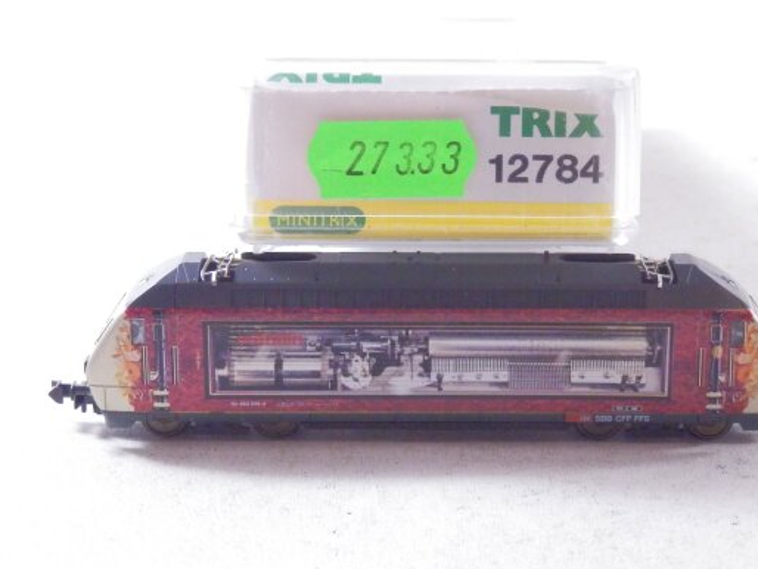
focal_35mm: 77
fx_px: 1687
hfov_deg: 25.3
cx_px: 439
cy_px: 282
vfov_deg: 19.2
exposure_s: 1/160
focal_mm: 11.9
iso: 1600
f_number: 4.4
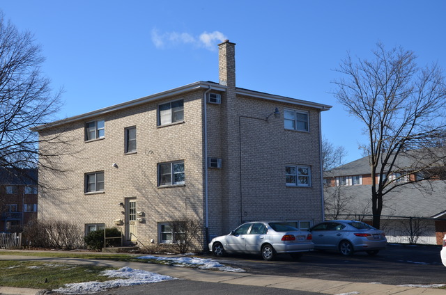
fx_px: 593
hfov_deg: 41.2
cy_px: 148
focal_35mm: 48
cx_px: 223
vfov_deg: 28.0
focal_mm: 32
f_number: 8
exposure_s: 1/250
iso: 100
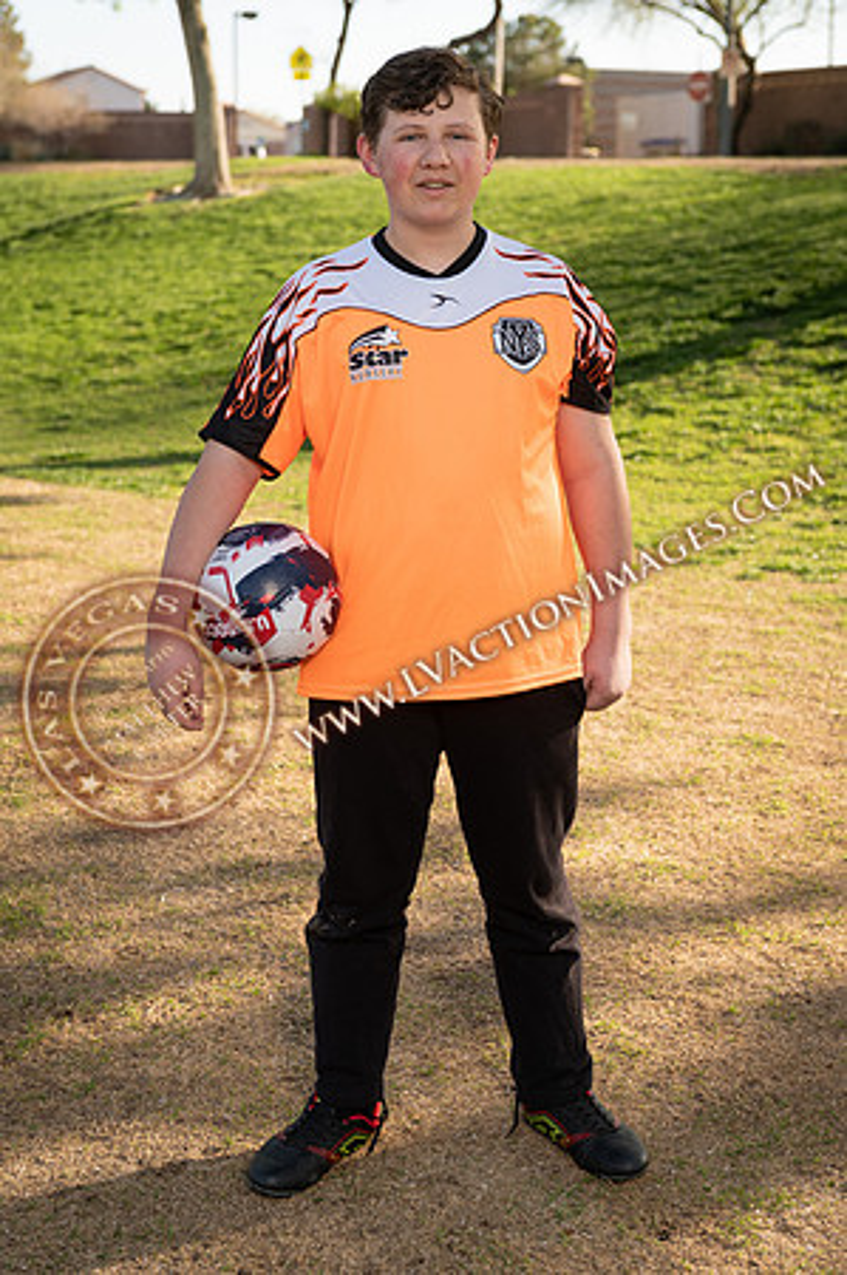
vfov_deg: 34.5
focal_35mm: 58
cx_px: 424
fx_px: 2051
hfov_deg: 23.3
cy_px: 638
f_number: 4
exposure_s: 1/250
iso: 100
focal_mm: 58
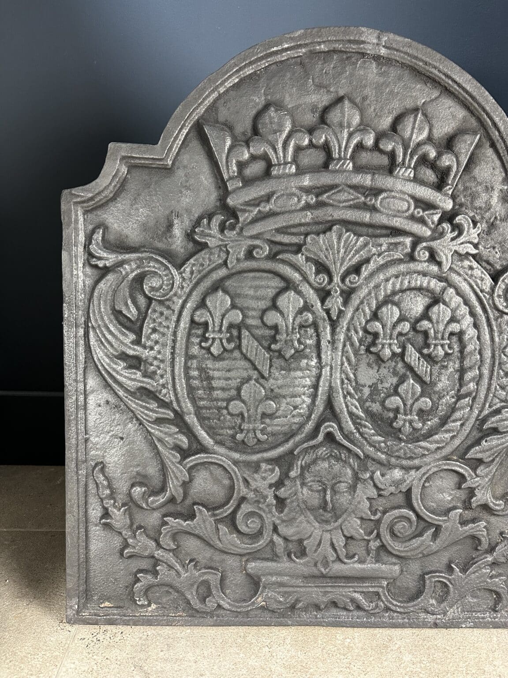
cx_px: 254
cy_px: 339
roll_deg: -1.3
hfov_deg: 56.8
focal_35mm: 24
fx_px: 470
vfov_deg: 71.6
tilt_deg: -14.3
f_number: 1.78
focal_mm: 6.86
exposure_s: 1/50
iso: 250
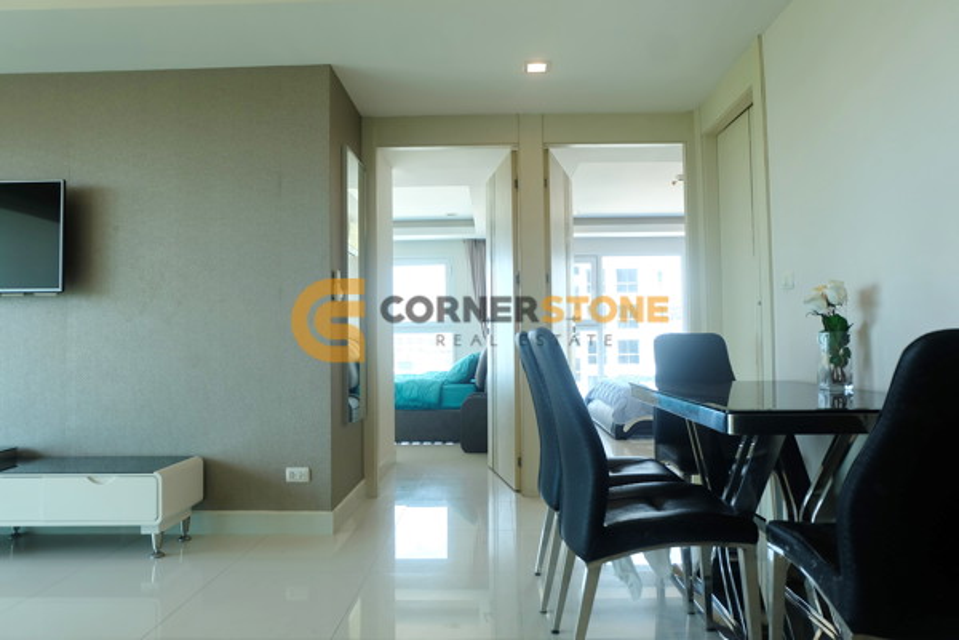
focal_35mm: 24
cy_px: 320
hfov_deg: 73.7
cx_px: 480
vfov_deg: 53.1
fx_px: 639
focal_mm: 16
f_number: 3.5
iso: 200
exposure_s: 1/50
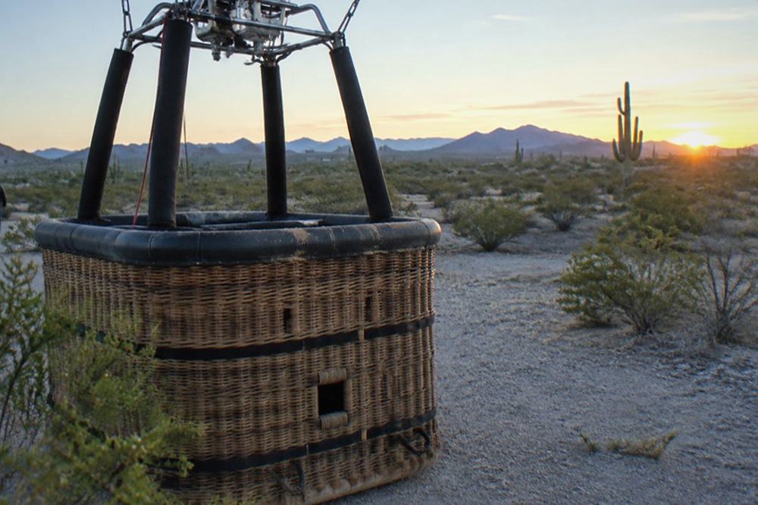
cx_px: 379
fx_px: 842
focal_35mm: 40
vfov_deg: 33.4
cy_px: 252
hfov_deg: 48.5
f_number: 11
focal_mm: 40
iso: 200
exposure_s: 1/100
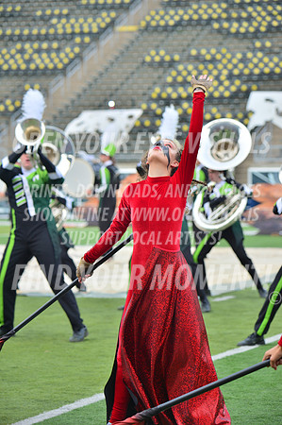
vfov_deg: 13.3
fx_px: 1825
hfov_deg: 8.8
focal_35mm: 155
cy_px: 212
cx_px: 141
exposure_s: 1/500
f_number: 5.6
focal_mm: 155
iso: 200
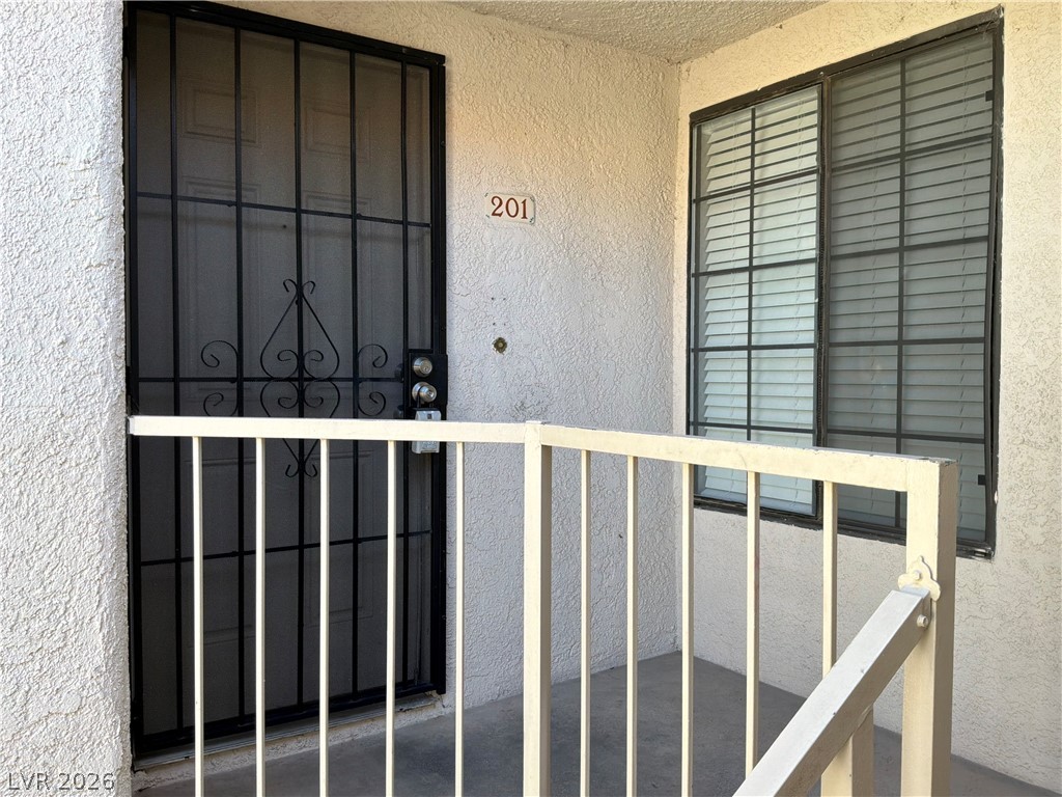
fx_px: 859
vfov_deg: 49.7
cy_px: 398
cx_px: 531
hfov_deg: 63.4
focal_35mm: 28
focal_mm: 3
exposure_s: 1/122
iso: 25
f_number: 1.8
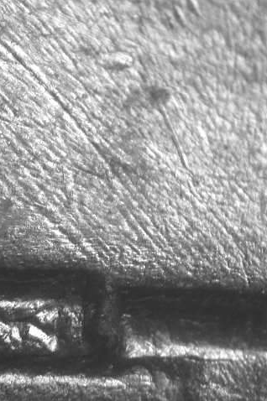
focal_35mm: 184
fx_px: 2050
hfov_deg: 7.4
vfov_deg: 11.2
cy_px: 200
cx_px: 4
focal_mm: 27.3
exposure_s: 1/8
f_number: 4.6
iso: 100
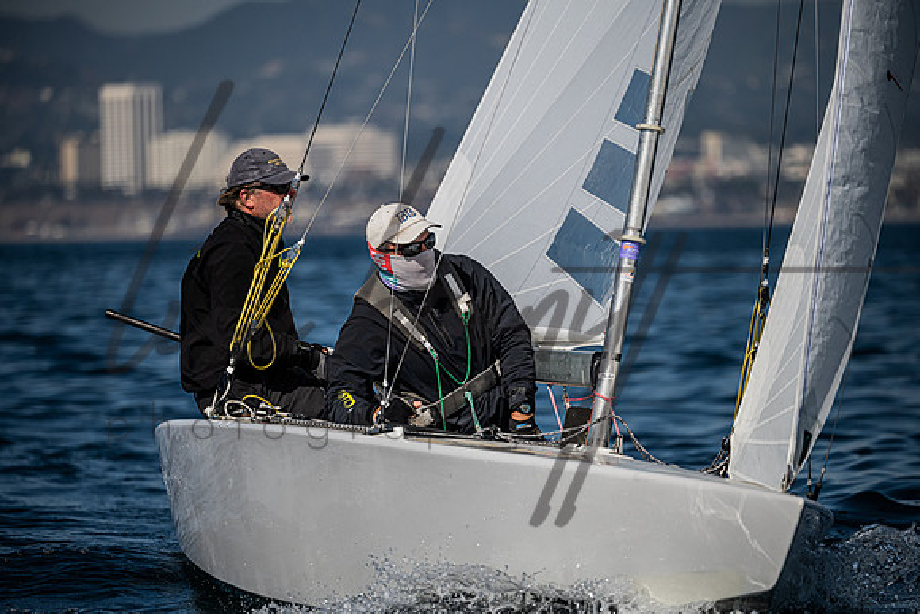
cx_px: 460
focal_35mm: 280
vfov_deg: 4.9
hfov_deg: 7.4
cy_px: 307
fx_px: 7157
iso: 400
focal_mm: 280
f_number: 5.3
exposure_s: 1/8000
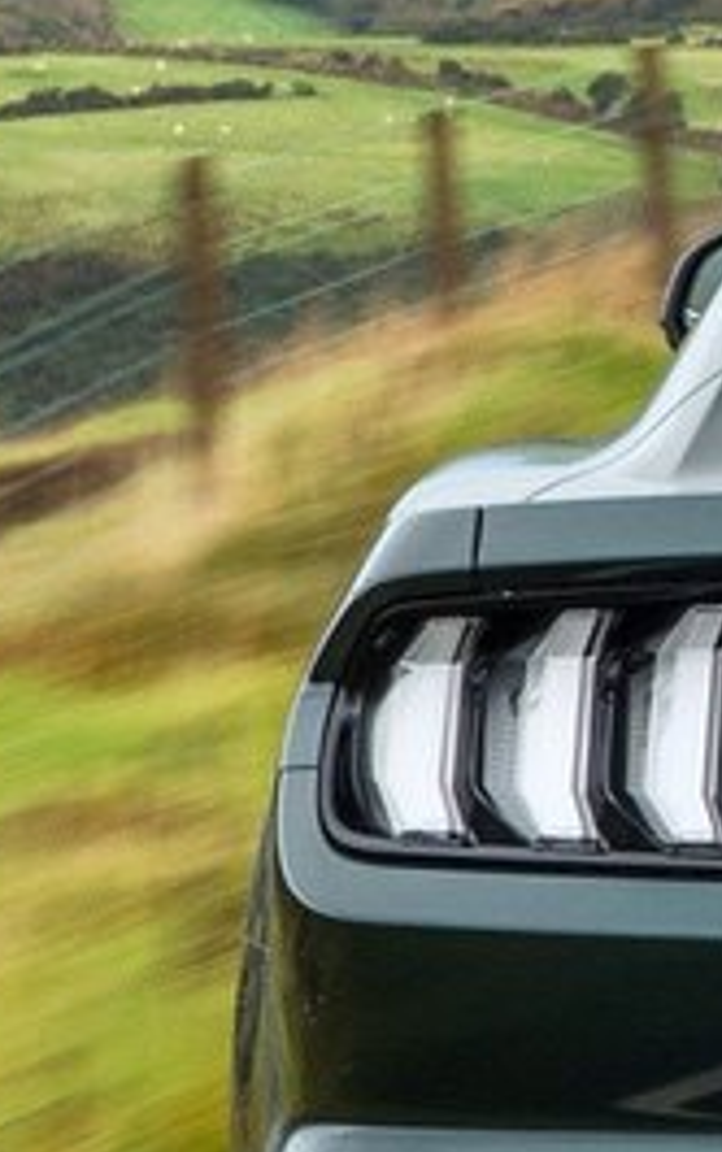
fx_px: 16219
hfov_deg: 2.5
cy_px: 222
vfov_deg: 4.1
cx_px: 3136
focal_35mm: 516
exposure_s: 1/20
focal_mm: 70
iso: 400
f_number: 18
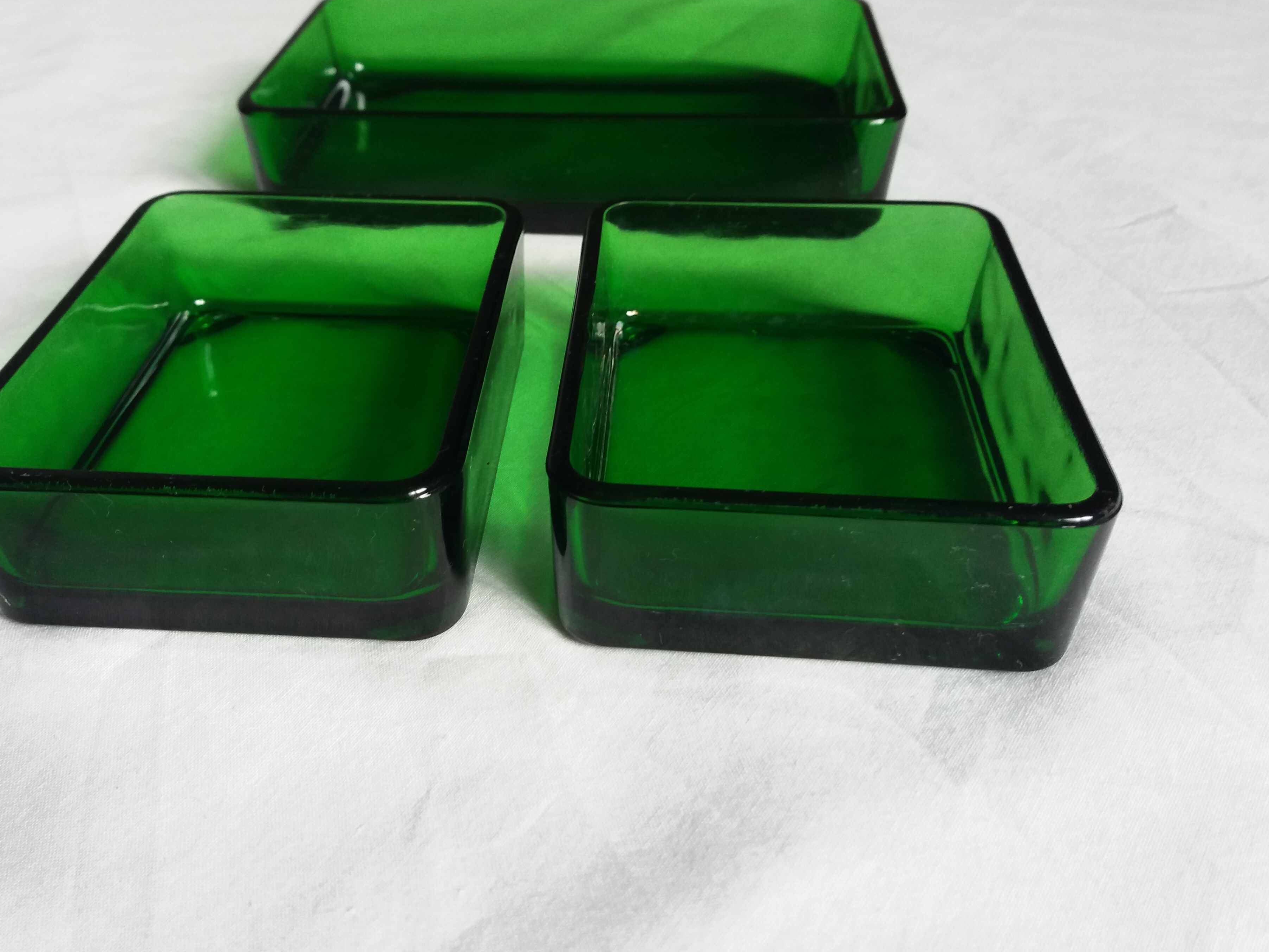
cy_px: 444
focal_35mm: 32
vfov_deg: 44.1
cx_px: 551
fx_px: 1173
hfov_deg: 56.6
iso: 80
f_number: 1.9
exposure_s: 1/100
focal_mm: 3.7
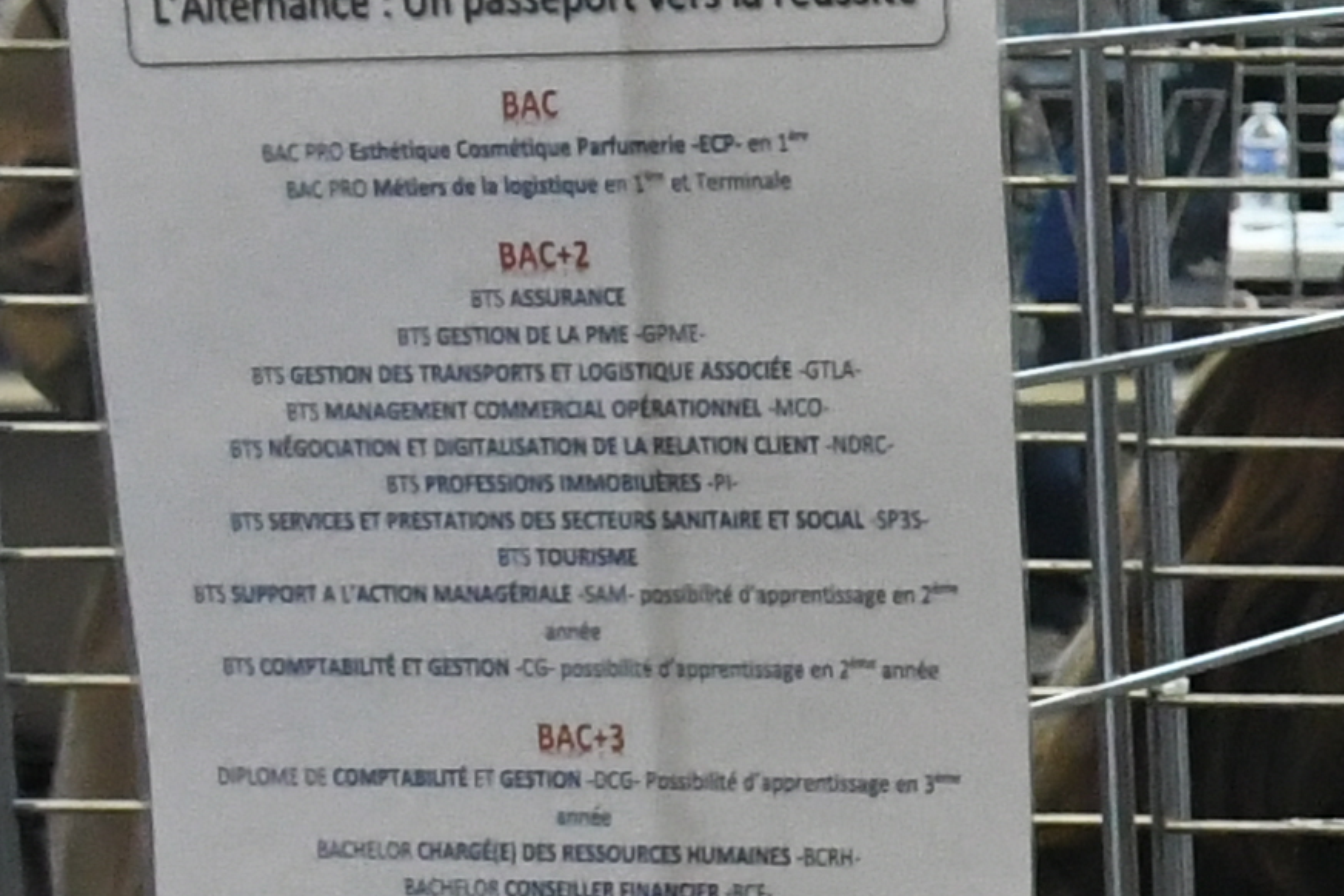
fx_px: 8810
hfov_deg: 7.7
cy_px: 993
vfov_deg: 5.8
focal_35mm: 236
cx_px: 3830
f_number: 5.6
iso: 5000
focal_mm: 25
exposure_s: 1/250
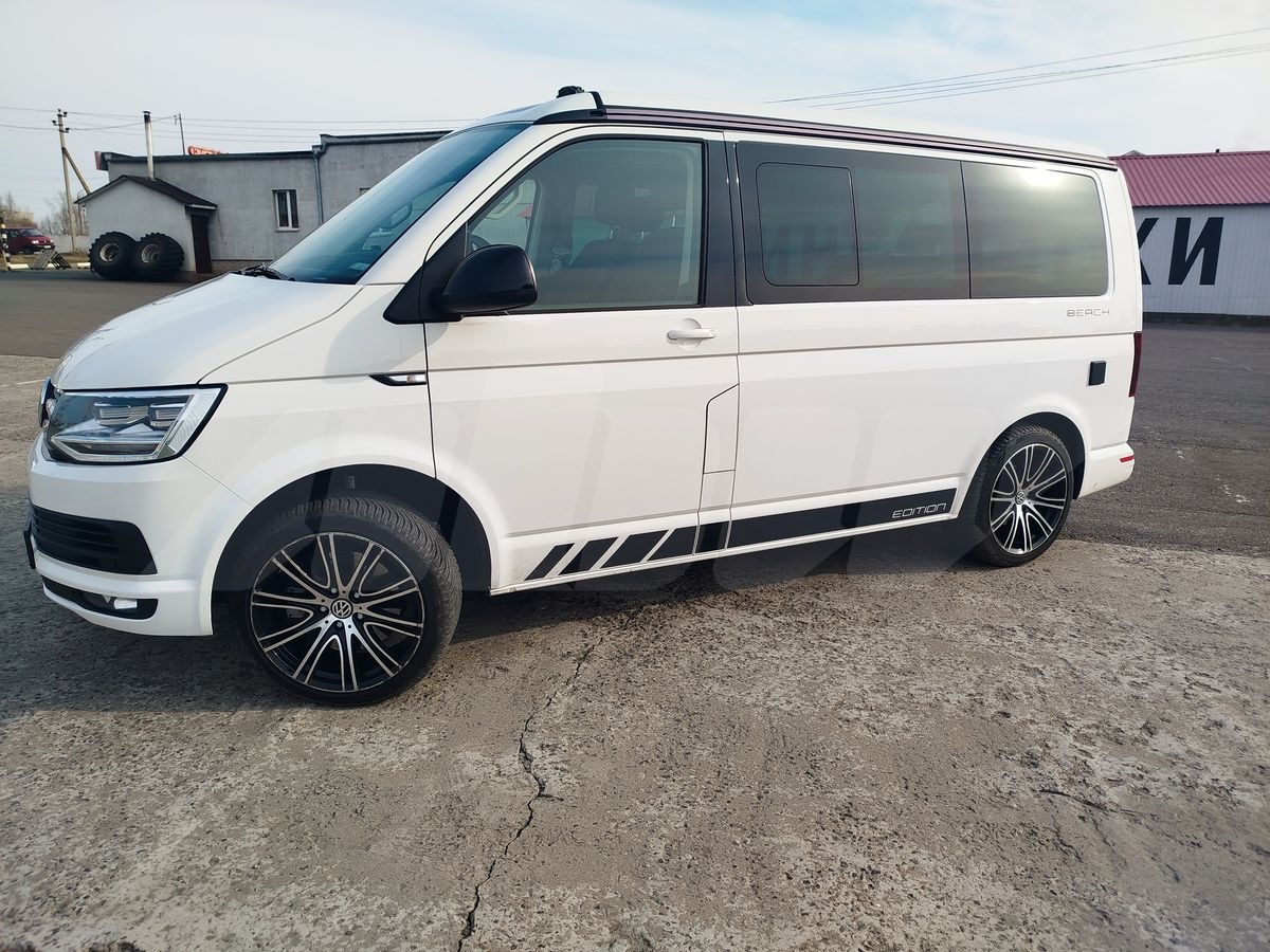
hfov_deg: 71.6
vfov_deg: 56.8
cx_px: 635
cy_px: 476
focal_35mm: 24
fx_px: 881
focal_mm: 5.31
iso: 50
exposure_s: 1/703
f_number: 1.7
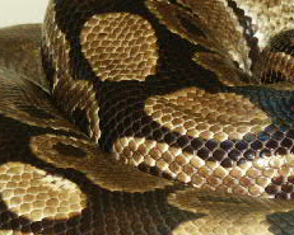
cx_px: 311
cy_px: 151
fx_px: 3273
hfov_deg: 5.1
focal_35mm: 376
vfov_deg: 4.1
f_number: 3.6
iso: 200
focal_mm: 28.23
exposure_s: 1/125
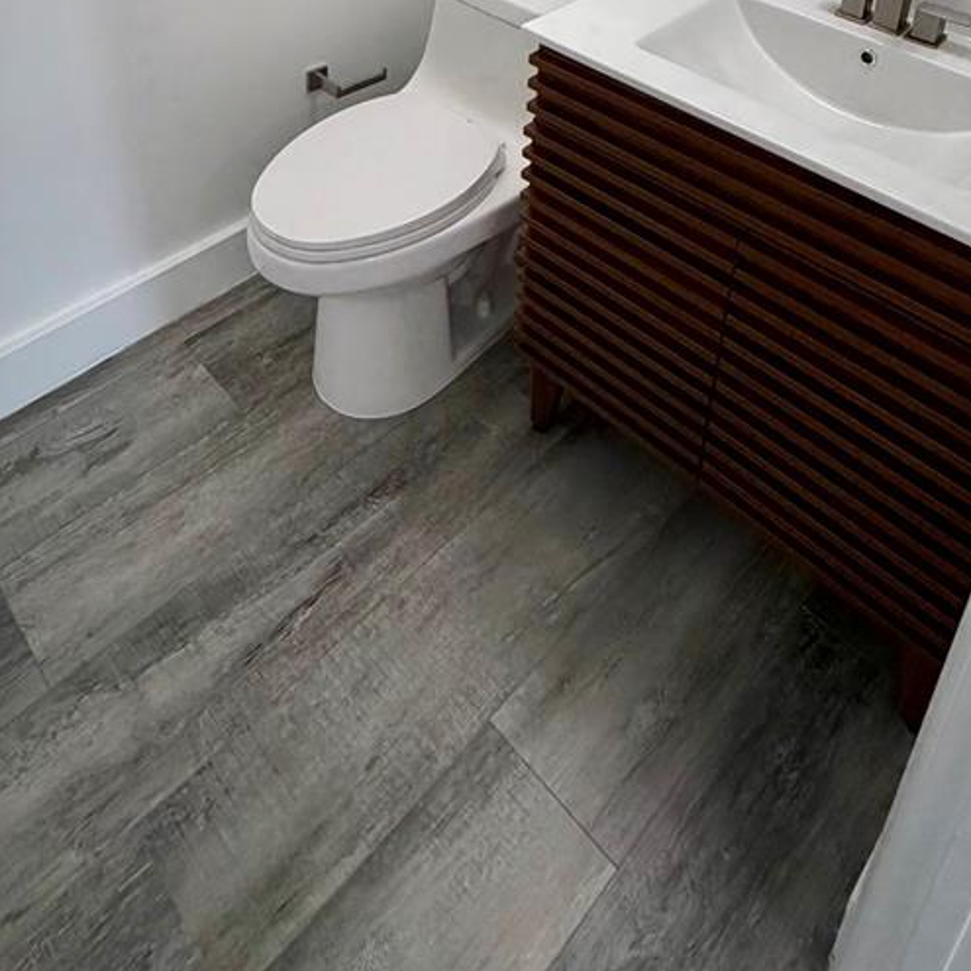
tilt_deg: -26.1
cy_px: -16
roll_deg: -0.6
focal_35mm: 30
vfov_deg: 45.1
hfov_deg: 54.0
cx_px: 486
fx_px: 952
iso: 200
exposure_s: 1/120
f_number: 2.2
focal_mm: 2.22
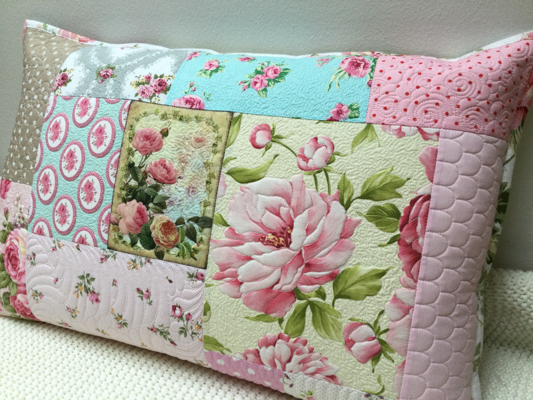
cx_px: 266
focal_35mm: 31
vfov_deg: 45.4
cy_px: 200
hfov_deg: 58.4
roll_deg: +3.5
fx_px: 477
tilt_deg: -29.3
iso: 40
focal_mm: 3.3
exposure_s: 1/33
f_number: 2.4
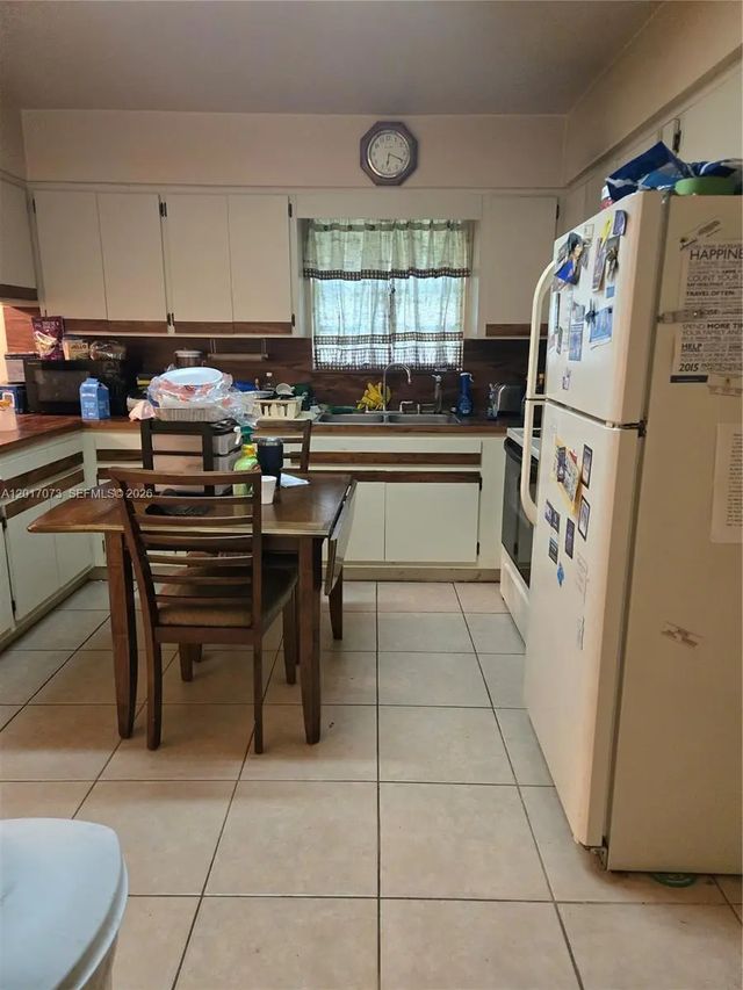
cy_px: 495
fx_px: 658
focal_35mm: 23
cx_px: 372
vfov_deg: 73.9
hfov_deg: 58.9
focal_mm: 5.4
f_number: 1.8
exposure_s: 1/120
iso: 1000
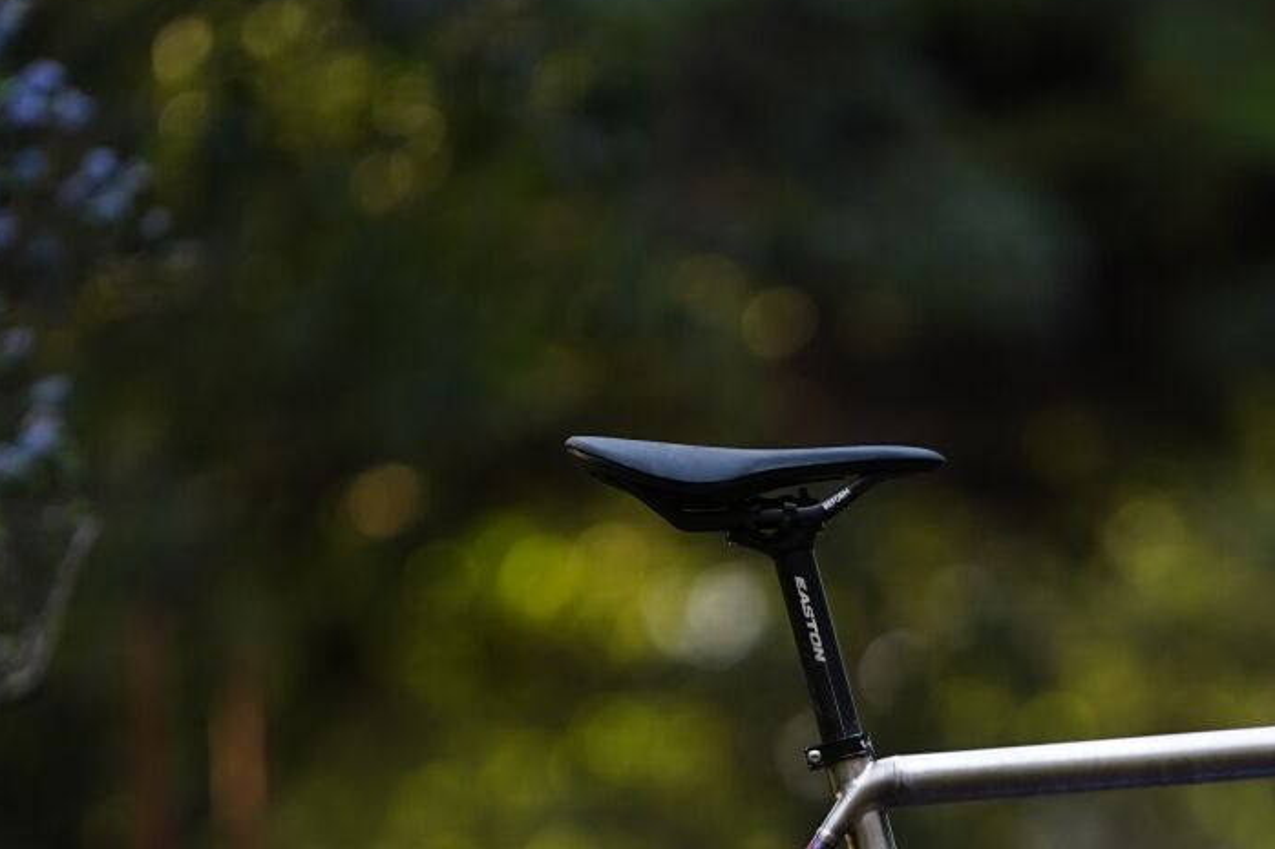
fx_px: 13702
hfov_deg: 5.3
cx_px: 1290
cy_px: 1131
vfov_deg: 3.5
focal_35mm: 387
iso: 320
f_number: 1.8
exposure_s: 1/160
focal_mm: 135
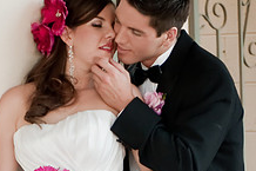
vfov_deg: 7.4
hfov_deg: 11.1
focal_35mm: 186
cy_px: 96
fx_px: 1322
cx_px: 136
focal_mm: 70
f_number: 2.8
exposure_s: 1/250
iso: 1000
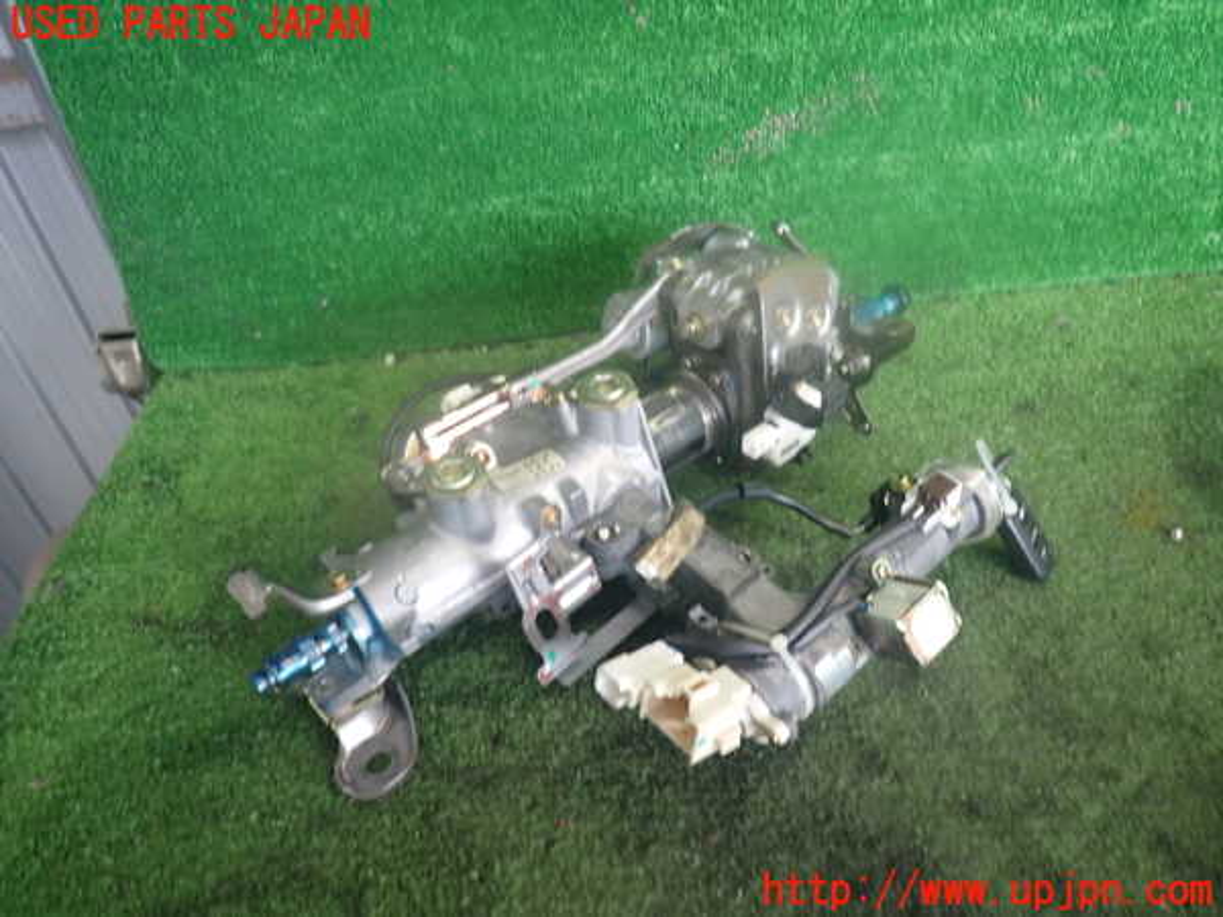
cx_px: 612
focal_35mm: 25
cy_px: 458
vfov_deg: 54.9
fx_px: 883
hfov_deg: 69.4
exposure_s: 1/40
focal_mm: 4.5
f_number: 2
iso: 200
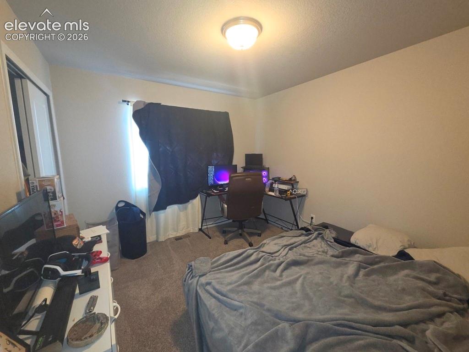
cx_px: 234
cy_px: 176
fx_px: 176
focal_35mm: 13
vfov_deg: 89.9
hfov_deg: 106.2
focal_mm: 2.2
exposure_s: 1/40
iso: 320
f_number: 2.2
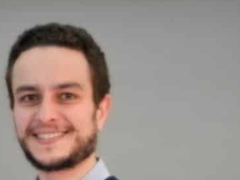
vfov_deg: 9.2
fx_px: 1109
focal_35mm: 160
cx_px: 52
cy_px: 187
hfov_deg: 12.3
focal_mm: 12.3
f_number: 4.6
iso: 400
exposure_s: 1/6
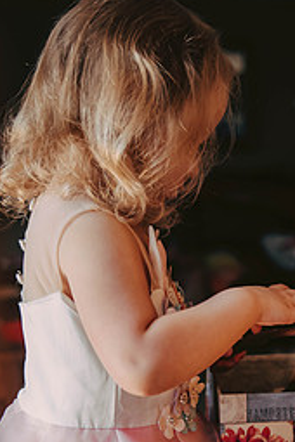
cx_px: 253
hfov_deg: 18.2
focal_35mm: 74
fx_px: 910
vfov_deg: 26.6
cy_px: 378
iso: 1600
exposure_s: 1/250
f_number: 2.8
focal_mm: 42
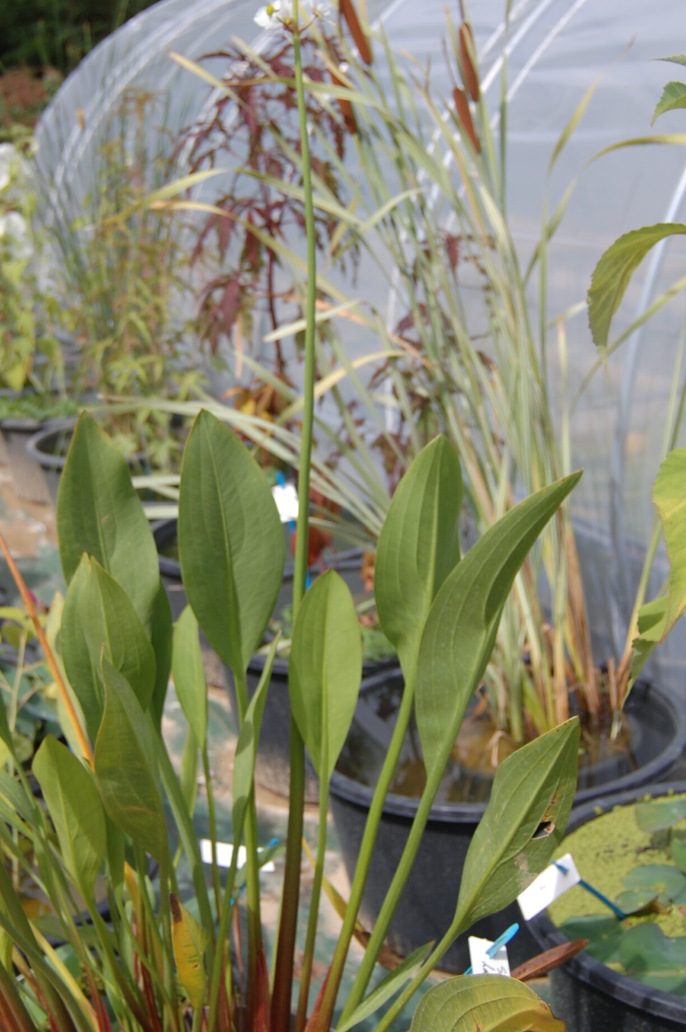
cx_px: 244
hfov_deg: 24.9
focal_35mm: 54
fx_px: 1547
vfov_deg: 36.9
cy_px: 457
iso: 200
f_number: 4
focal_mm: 26
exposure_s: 1/1600
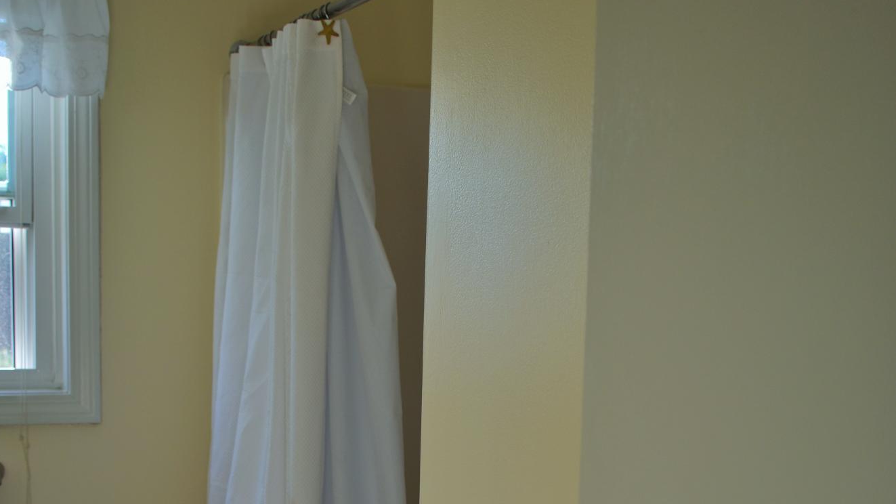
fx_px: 1354
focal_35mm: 57
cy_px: 466
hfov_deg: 36.6
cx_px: 447
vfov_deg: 20.6
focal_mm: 24
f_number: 3.8
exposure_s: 1/250
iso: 200
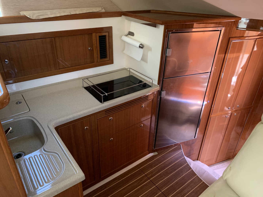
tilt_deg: -27.6
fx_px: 198
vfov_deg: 53.1
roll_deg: -3.6
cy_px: 98
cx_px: 132
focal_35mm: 26
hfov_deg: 67.3
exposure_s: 1/38
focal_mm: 4.25
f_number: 1.8
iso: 400
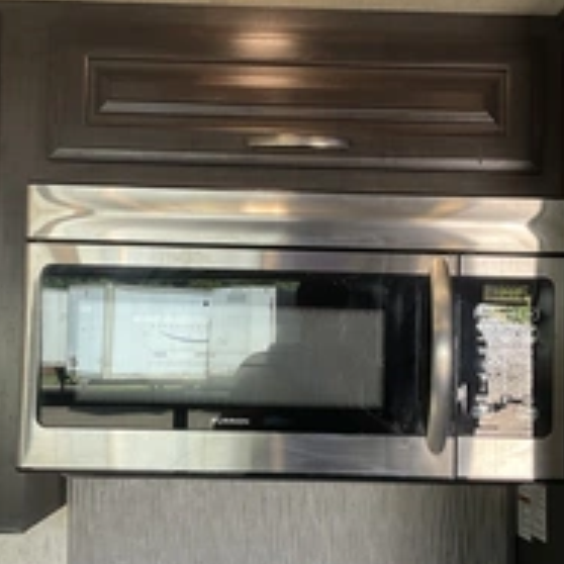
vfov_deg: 31.1
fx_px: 1014
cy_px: 312
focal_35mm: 55
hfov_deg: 31.1
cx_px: 312
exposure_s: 1/50
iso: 50
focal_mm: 3
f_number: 1.8
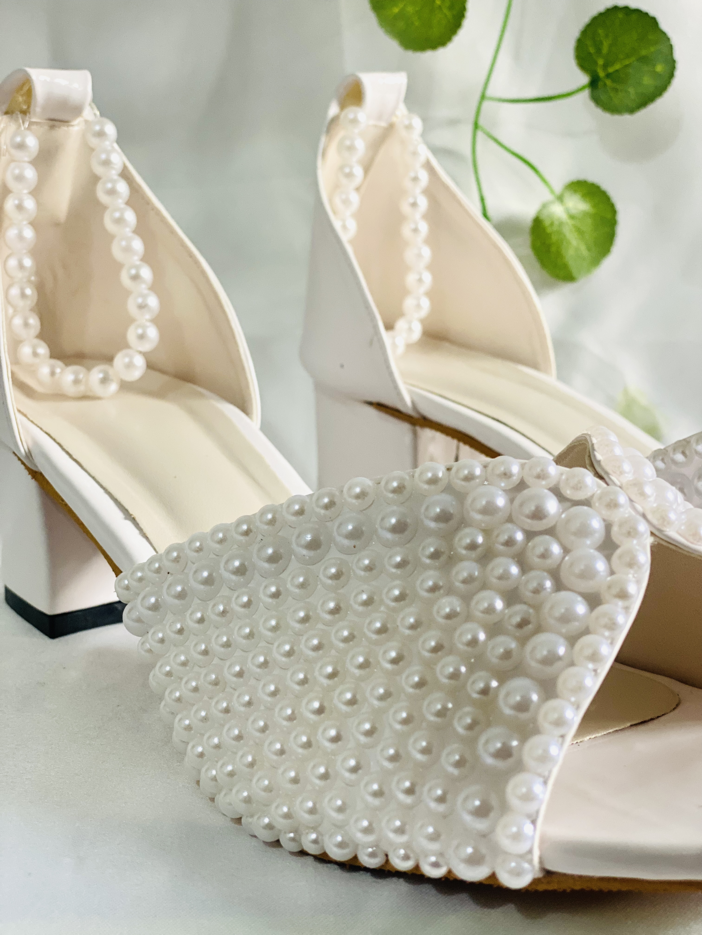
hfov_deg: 28.0
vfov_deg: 36.8
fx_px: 1406
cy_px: 468
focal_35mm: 52
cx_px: 351
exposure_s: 1/50
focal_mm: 6
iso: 125
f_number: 2
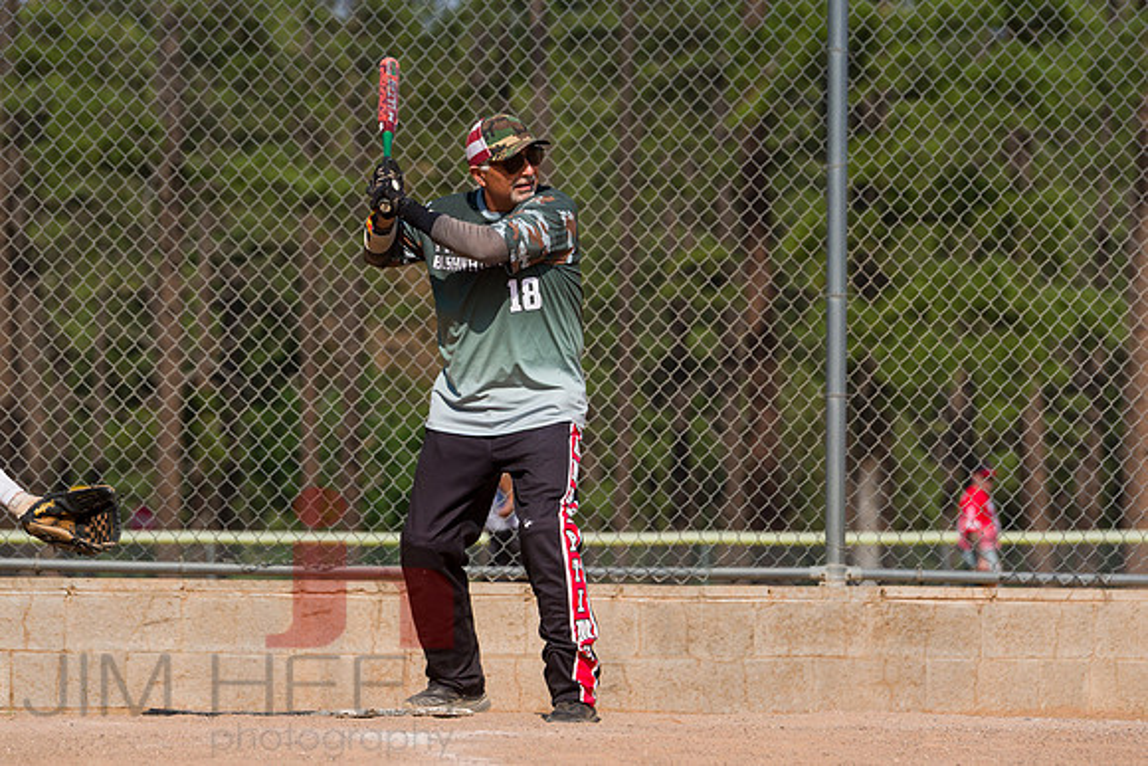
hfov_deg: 5.4
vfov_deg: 3.6
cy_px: 382
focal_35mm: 383
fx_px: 12229
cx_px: 587
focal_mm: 350
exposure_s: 1/1250
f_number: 11
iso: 800
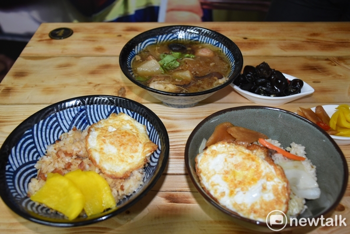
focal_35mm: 34
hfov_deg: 55.1
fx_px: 336
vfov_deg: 38.4
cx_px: 175
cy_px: 117
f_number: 4.5
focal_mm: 23
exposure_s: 1/80
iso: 800
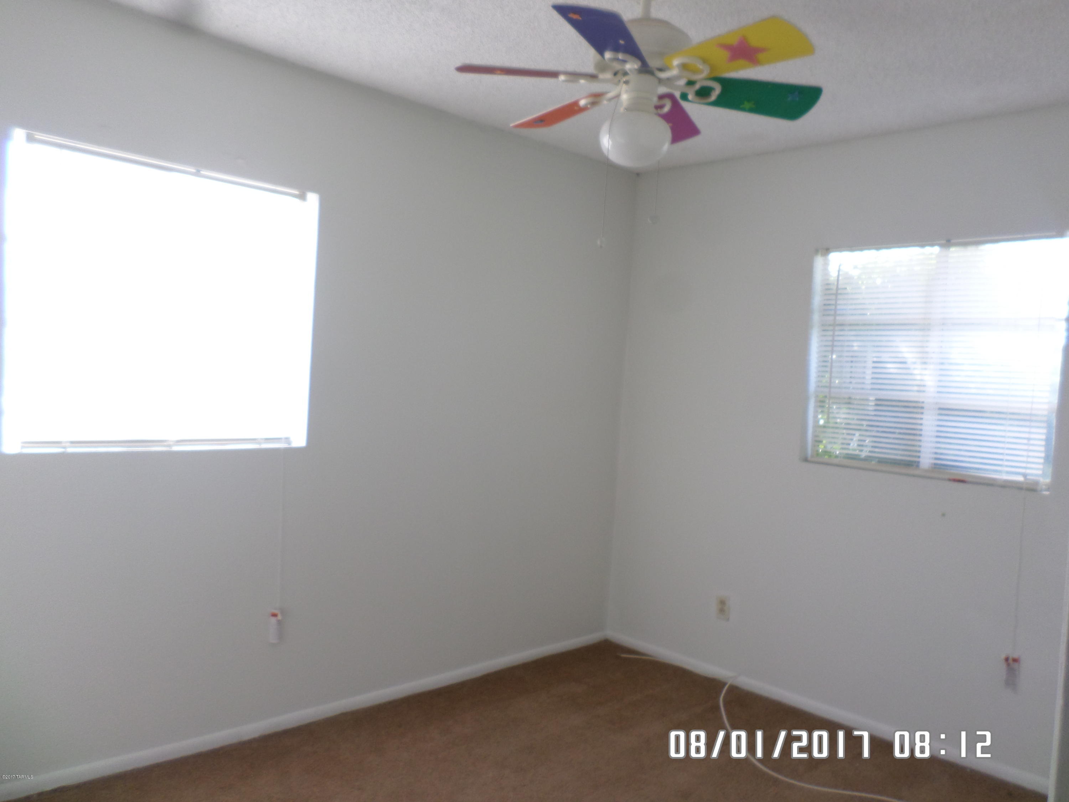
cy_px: 401
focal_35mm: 25
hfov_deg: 69.4
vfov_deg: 54.9
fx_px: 772
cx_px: 534
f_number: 2.5
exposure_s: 1/45
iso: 80
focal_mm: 4.5
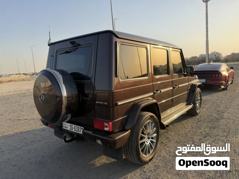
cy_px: 90
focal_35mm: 24
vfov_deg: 56.8
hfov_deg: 71.6
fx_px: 166
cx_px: 120
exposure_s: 1/1770
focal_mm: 6.76
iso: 80
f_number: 1.78
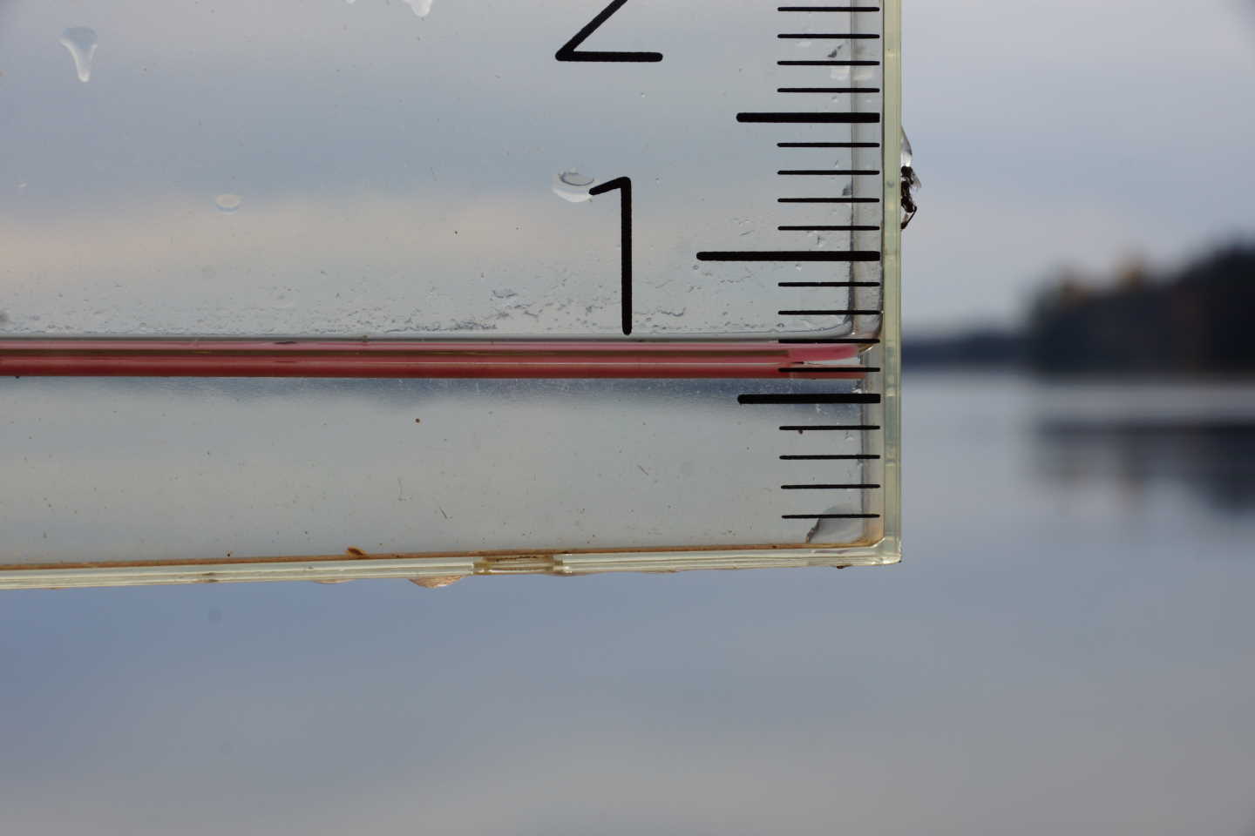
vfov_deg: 12.2
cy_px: 418
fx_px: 3922
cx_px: 628
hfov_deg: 18.2
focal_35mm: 112
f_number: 13
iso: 100
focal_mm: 75
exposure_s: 1/200
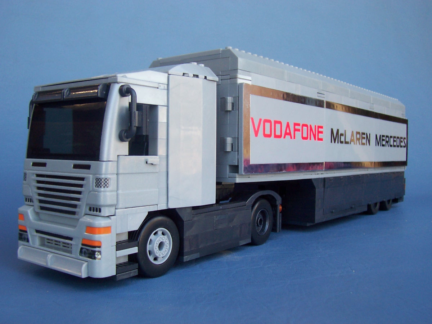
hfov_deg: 50.1
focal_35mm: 37
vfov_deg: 38.7
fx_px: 462
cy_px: 162
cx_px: 216
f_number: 2.8
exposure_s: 1/125
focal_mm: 5.6
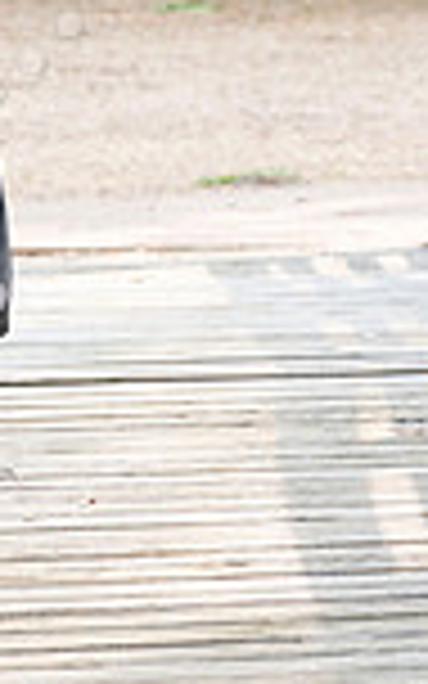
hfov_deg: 3.6
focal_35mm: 361
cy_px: -252
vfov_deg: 5.8
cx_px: -239
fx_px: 6737
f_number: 5.6
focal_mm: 120
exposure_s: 1/250
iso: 400
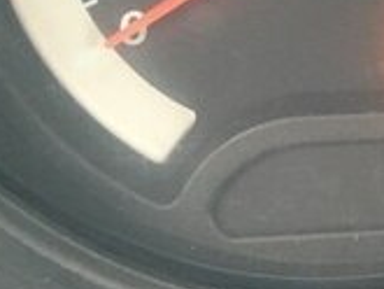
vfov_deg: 12.6
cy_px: -15
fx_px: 1288
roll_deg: -2.4
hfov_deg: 14.3
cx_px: 754
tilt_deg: -30.3
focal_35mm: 116
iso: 160
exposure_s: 1/33
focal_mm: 4.15
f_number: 2.2
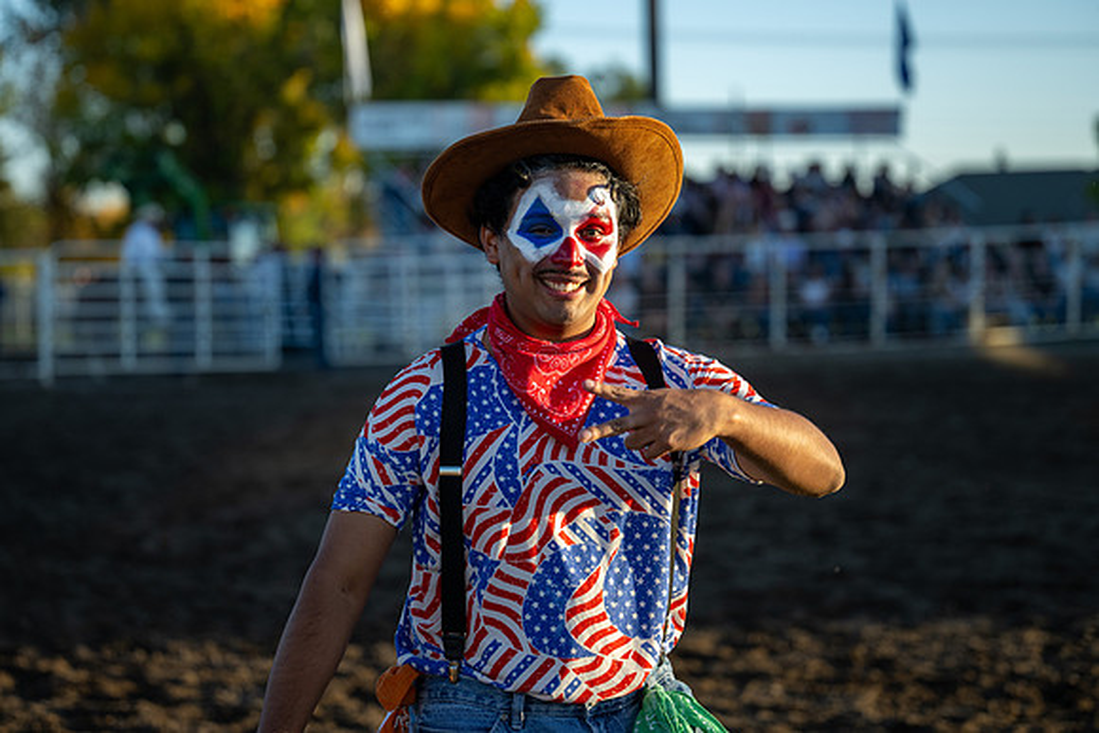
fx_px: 2878
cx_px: 541
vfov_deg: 14.5
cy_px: 305
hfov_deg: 21.6
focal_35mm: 94
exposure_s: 1/1000
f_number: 2.8
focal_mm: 80
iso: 160
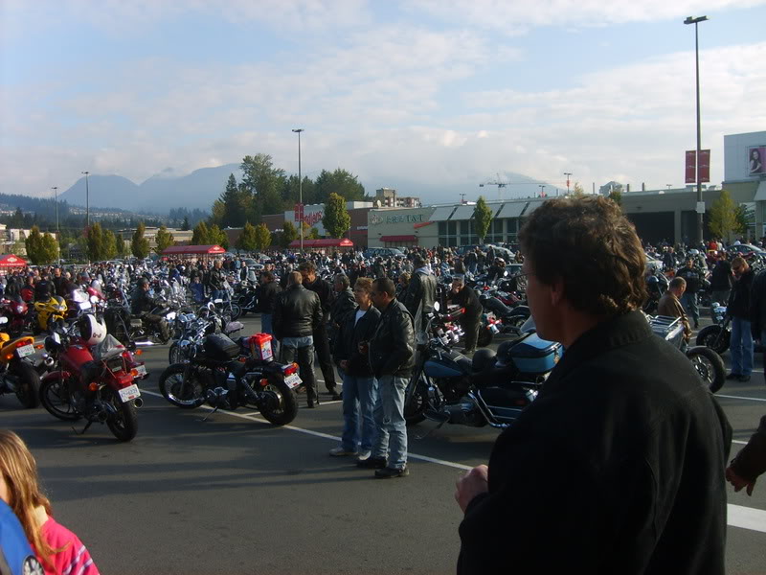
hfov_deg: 52.6
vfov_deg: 40.7
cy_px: 288
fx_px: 774
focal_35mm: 35
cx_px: 383
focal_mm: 5.8
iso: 50
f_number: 2.8
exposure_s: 1/500
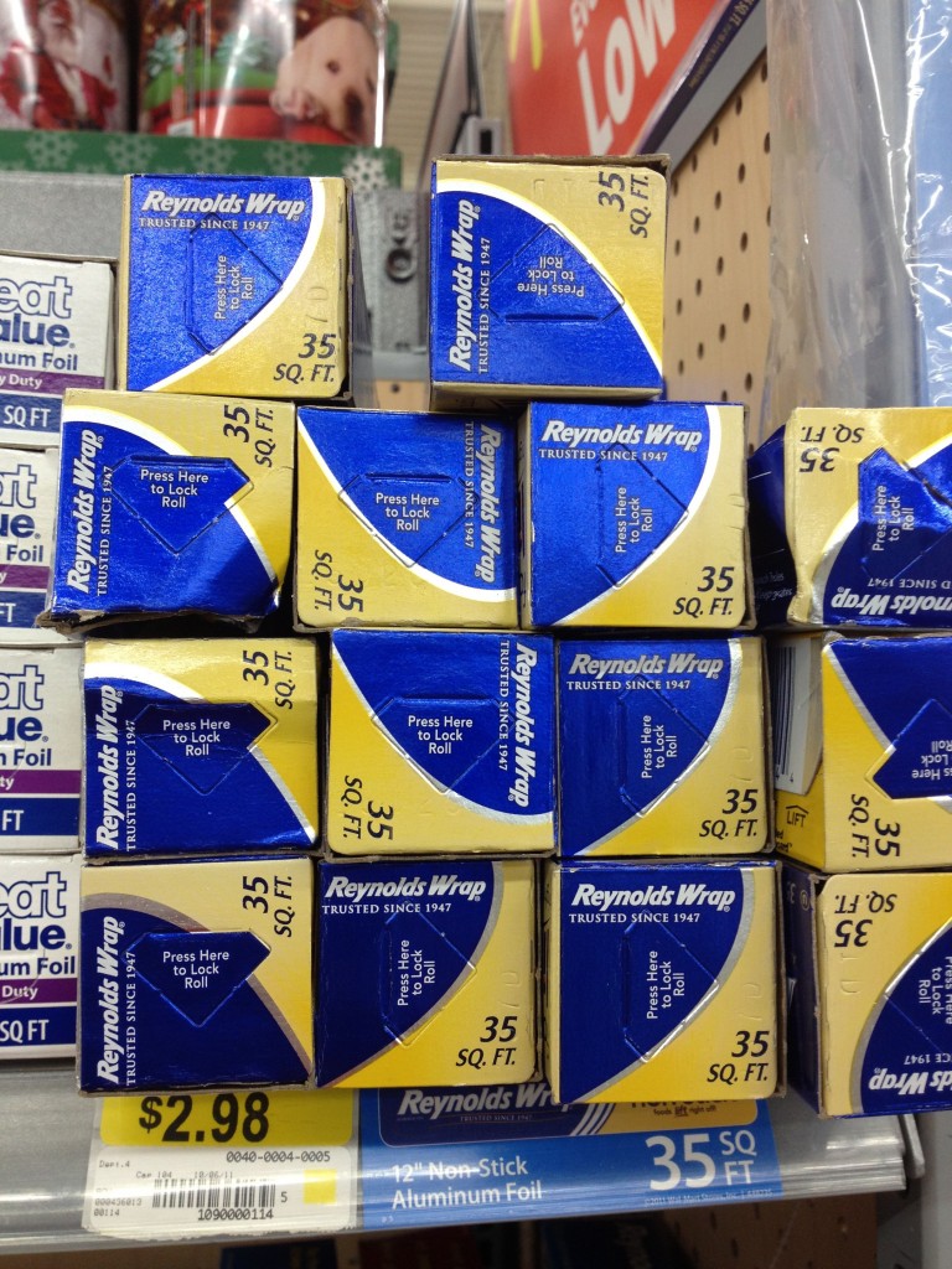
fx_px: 1283
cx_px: 476
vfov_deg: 52.6
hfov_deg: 40.7
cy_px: 634
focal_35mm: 35
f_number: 2.4
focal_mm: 4.28
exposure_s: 1/20
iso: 80
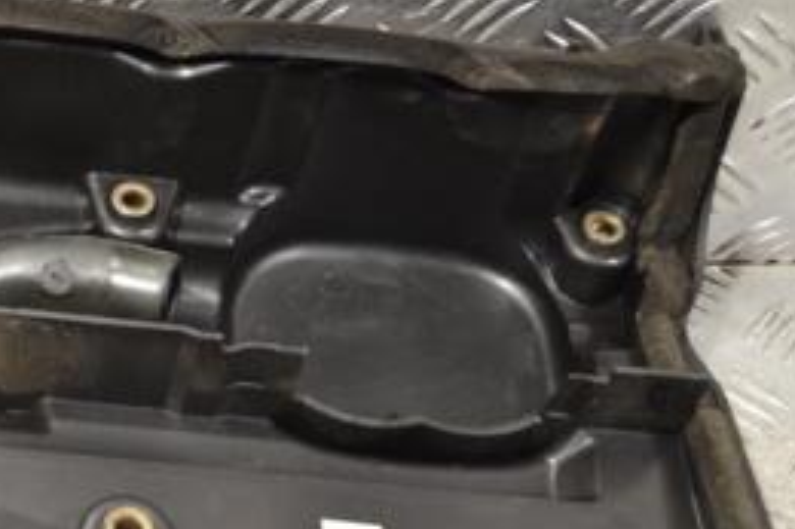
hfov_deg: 23.6
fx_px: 1832
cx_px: 18
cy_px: 239
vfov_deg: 16.4
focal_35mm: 83
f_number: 4
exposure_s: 1/30
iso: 250
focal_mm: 24
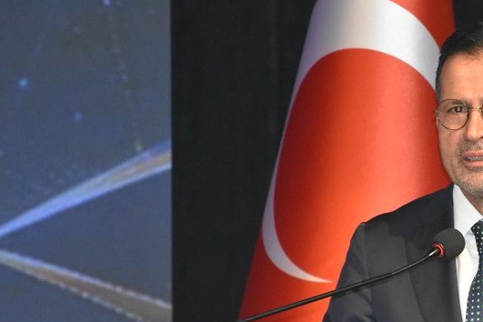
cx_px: 477
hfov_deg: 4.1
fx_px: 6788
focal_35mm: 506
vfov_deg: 2.7
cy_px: 257
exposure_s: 1/60
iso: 2800
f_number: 5.6
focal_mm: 140
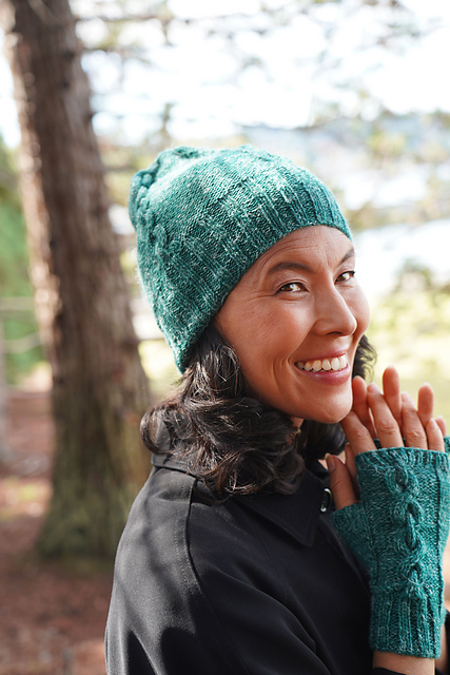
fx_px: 1106
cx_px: 225
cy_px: 338
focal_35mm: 59
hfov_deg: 23.0
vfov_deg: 33.9
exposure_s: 1/60
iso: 125
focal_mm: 59
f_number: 4.5
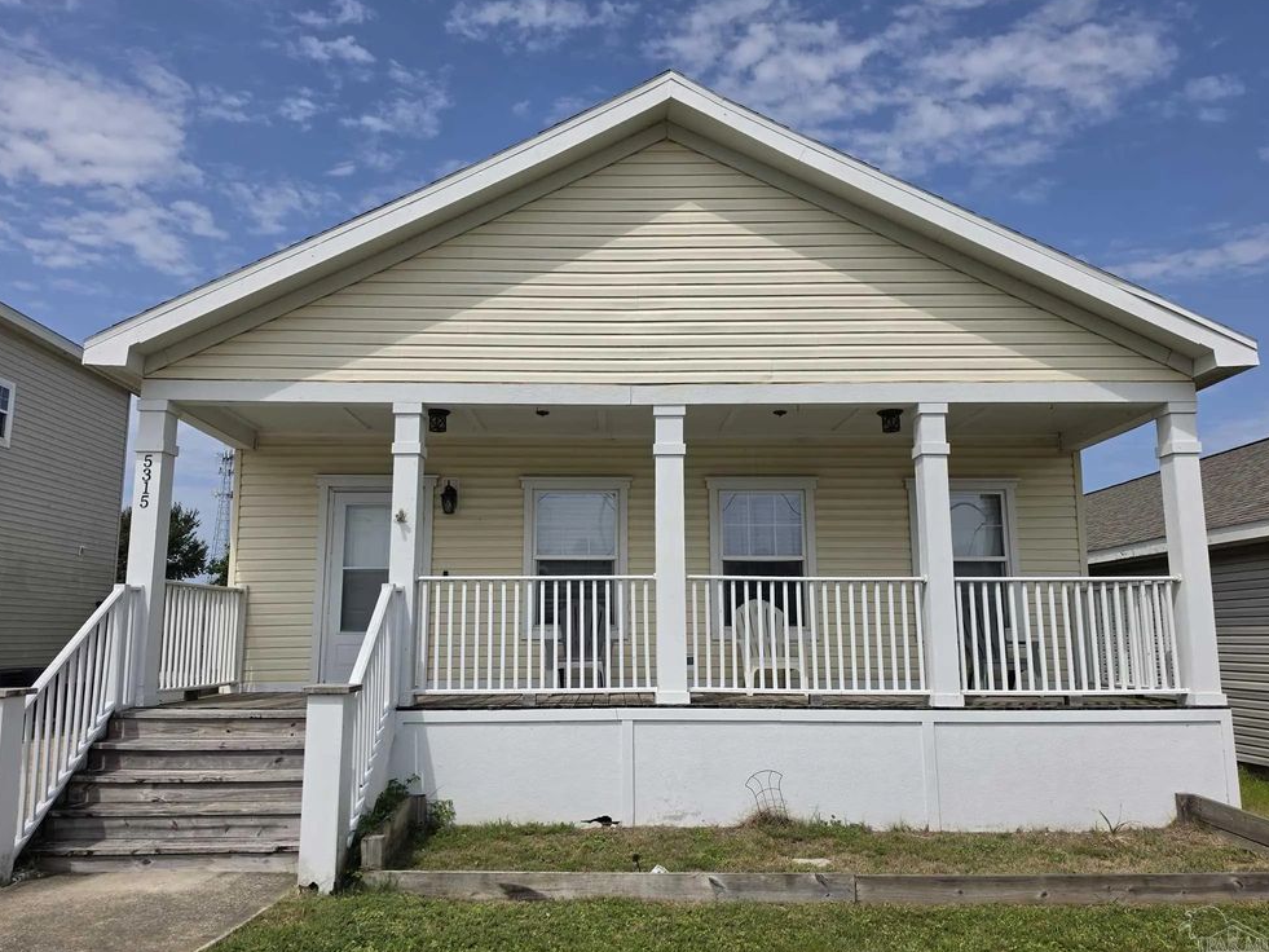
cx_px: 633
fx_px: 880
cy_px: 480
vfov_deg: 56.8
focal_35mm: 24
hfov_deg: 71.6
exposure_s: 1/7939
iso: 40
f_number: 1.4
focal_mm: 6.5
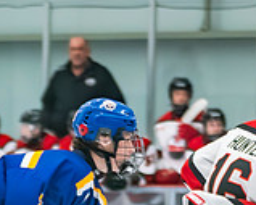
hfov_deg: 3.9
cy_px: 324
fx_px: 3771
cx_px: 237
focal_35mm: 498
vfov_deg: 3.1
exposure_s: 1/640
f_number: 2.8
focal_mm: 85
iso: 1250
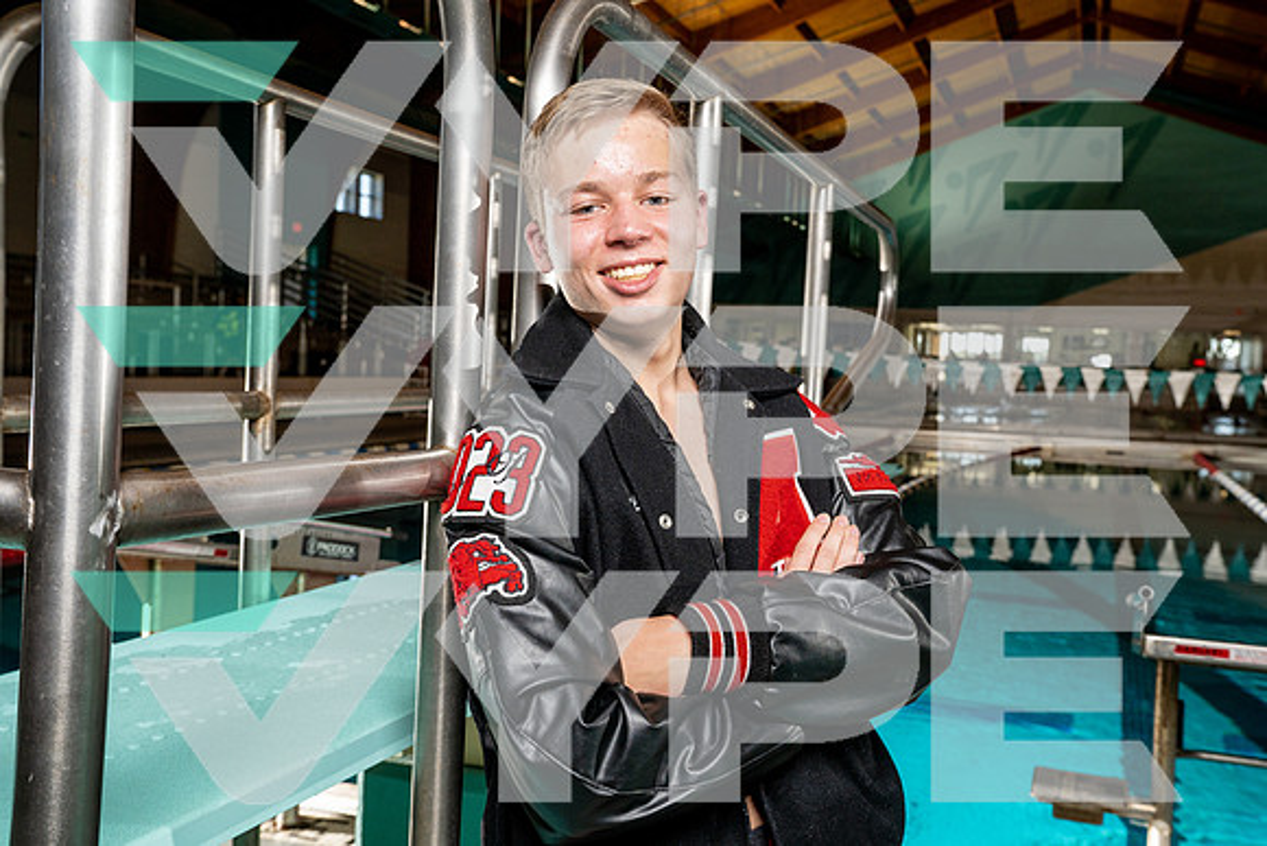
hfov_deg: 50.7
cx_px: 634
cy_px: 423
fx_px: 1338
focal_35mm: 38
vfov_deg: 35.1
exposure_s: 1/250
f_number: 7.1
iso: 500
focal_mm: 38
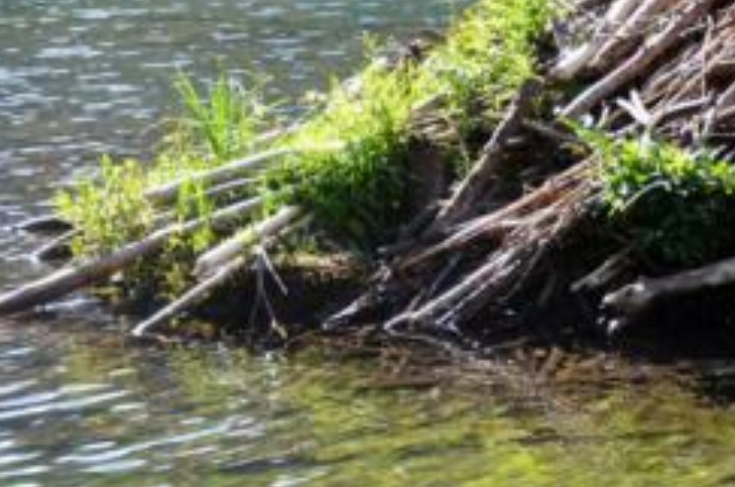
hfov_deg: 12.7
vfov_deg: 8.6
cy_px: 165
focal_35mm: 158
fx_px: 3219
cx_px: 895
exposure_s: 1/200
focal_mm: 40
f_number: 7.1
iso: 200
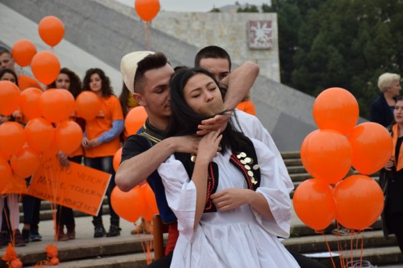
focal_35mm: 90
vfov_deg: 15.2
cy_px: 134
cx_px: 202
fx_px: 1007
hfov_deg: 22.6
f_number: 5
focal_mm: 60
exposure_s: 1/400
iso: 400
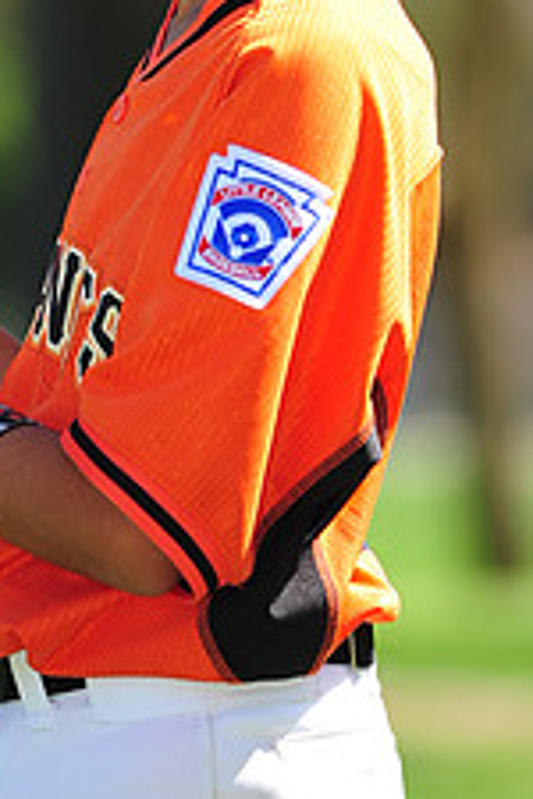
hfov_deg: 2.7
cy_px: -170
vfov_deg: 4.0
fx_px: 11436
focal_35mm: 515
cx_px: 64
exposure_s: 1/640
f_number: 4.5
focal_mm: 200
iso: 200
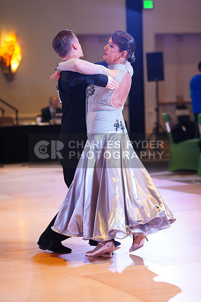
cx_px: 100
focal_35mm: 107
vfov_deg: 19.1
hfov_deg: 12.8
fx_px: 896
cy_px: 151
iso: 5000
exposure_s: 1/400
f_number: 2.8
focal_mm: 107
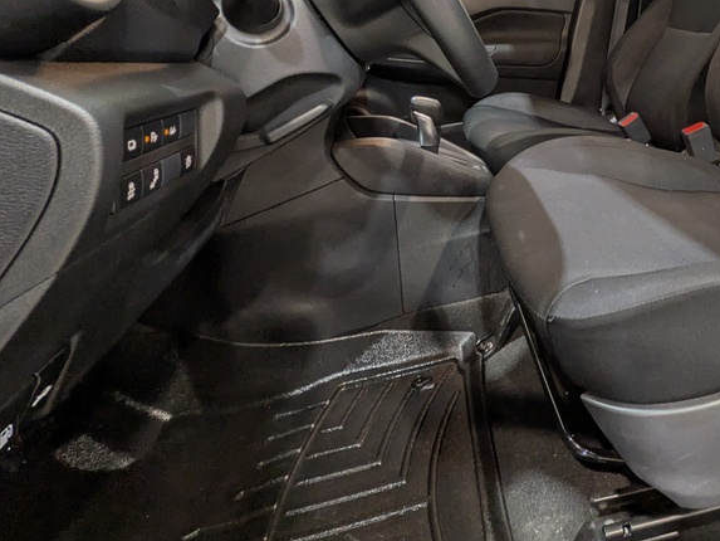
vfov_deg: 50.2
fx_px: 520
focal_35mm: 25
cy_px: 79
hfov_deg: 64.6
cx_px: 552
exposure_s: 1/40
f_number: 2.2
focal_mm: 1.83
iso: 78
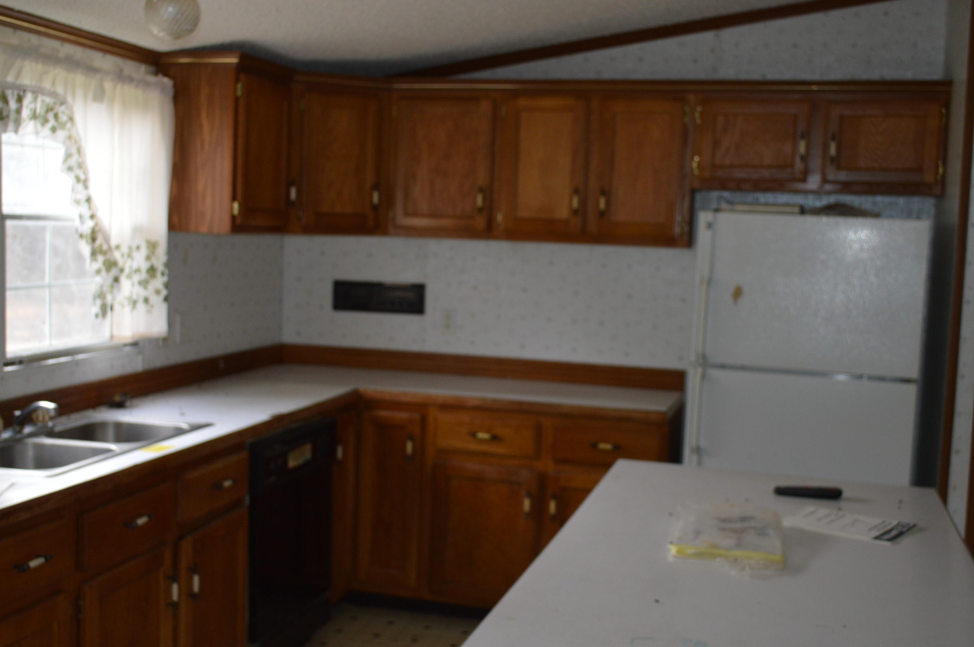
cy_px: 324
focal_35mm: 42
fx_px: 1135
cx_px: 487
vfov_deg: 31.8
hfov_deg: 46.4
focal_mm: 28
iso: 560
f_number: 4.5
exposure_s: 1/60
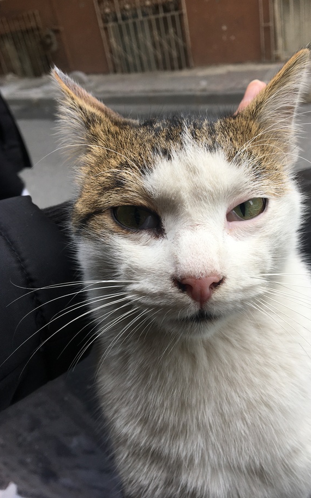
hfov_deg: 40.5
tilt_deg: -29.9
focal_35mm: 31
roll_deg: +12.1
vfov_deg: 61.2
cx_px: 177
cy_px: 247
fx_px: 420
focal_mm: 4.15
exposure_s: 1/167
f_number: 2.2
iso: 25
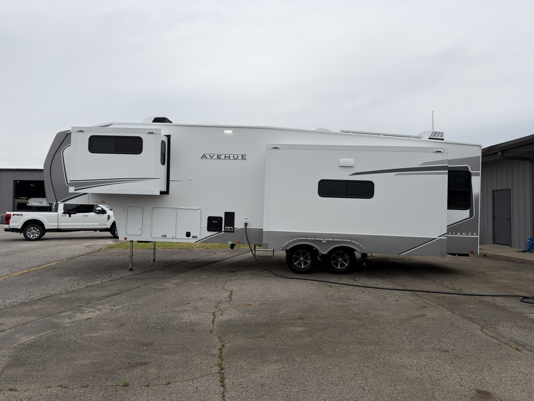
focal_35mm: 24
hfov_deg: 71.6
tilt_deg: +1.9
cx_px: 267
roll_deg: -0.3
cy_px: 200
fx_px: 370
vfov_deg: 56.8
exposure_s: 1/862
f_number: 1.78
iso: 64
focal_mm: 6.76
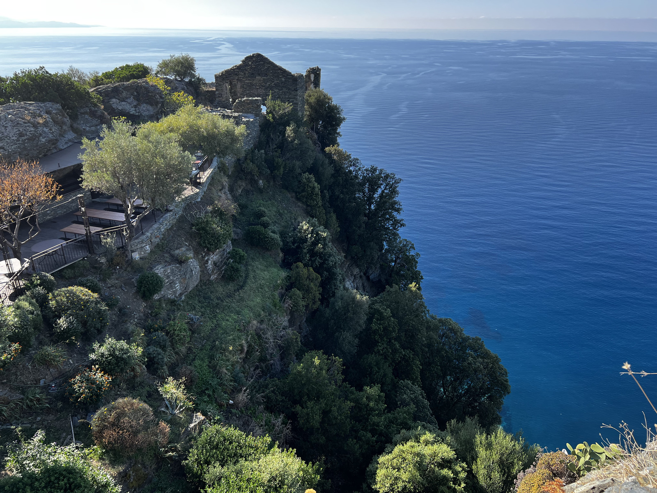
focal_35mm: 26
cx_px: 328
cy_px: 246
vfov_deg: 53.1
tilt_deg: -24.6
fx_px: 493
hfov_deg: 67.3
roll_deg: -0.3
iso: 50
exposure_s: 1/1029
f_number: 1.5
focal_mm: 5.7
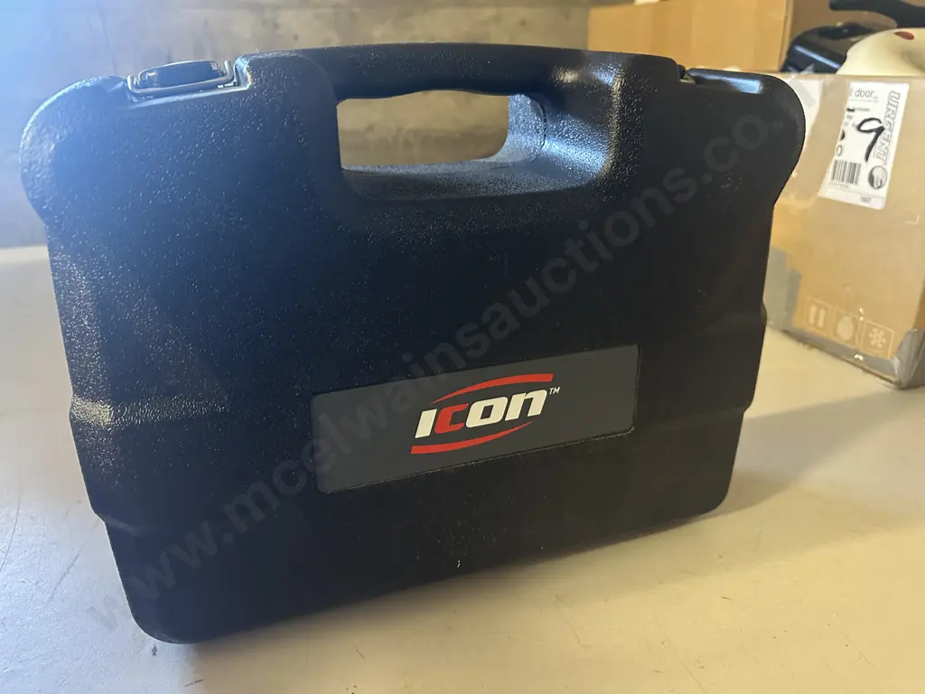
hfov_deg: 71.6
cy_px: 347
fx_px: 641
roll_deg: +1.3
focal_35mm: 24
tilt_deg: -22.7
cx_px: 462
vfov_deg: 56.8
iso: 800
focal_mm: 6.86
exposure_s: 1/33
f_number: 1.78
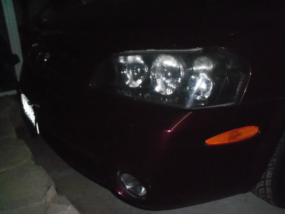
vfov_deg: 40.7
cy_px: 107
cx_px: 142
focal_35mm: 35
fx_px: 288
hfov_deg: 52.6
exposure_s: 1/500
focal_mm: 6.3
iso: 800
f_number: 3
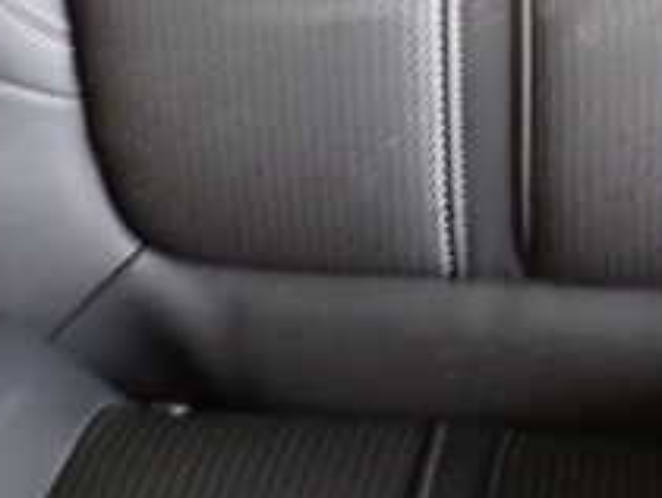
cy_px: -98
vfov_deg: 12.4
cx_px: 391
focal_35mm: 117
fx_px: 2240
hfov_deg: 16.8
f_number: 2.8
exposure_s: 1/30
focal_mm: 7.31
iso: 800
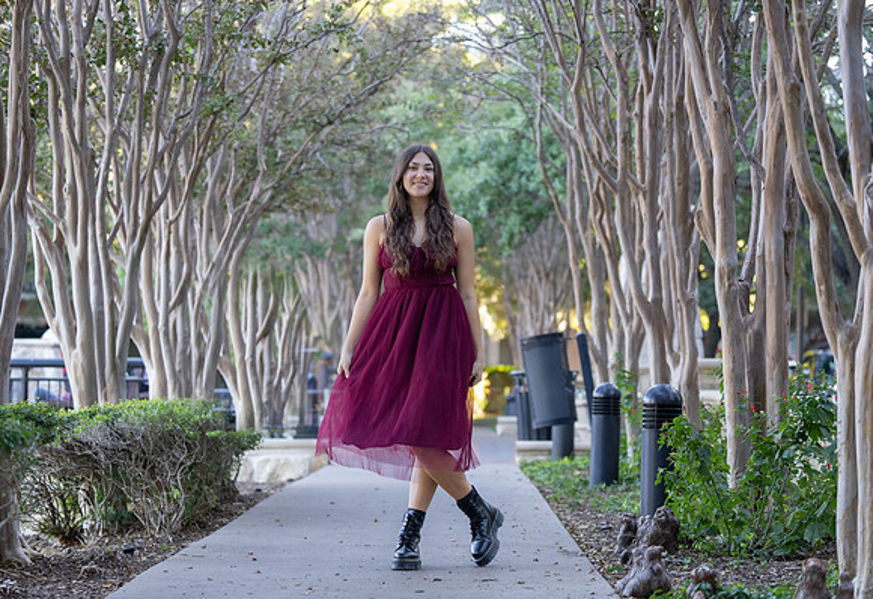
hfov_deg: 23.8
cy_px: 320
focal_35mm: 85
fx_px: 2070
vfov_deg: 16.5
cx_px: 412
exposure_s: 1/640
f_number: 2.8
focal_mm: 76
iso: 2000
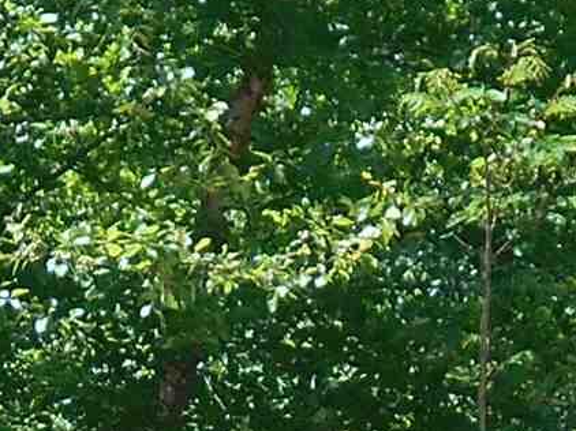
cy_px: 732
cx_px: -120
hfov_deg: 5.5
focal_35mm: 357
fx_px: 5937
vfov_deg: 4.1
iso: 80
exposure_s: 1/200
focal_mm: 8.8
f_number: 4.5
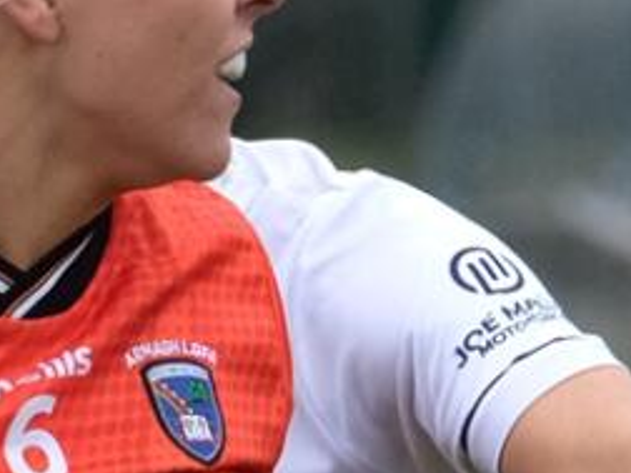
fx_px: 14875
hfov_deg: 2.4
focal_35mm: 816
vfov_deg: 1.8
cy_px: 268
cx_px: -103
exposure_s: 1/1000
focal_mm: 158.8
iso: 2000
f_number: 5.6
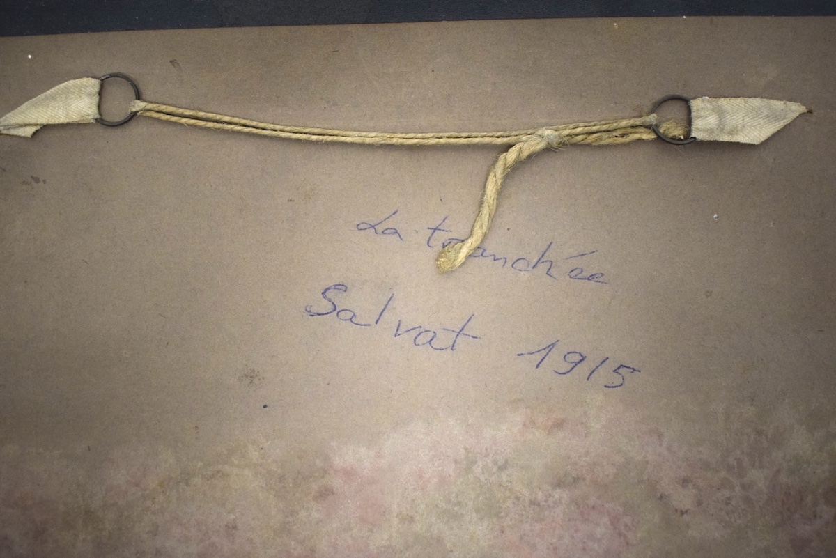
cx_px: 418
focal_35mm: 36
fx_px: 836
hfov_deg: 53.1
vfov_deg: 36.9
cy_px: 279
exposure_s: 1/125
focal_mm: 24
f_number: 4
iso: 2200
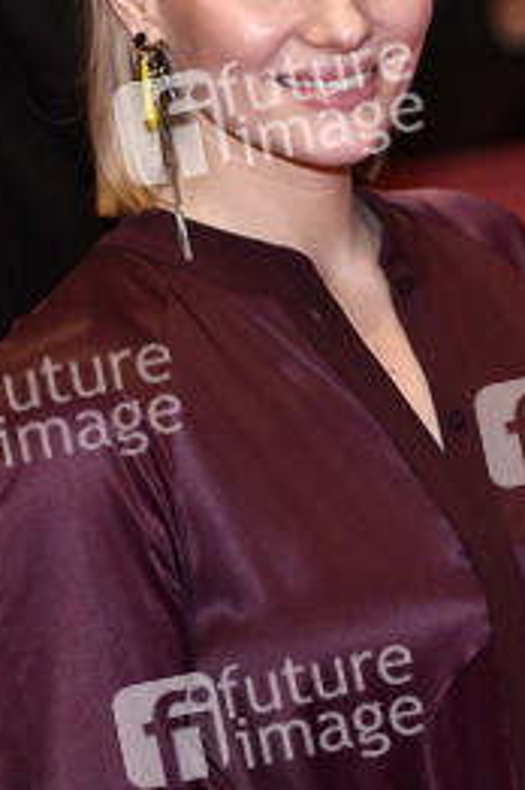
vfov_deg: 8.2
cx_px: 356
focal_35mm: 252
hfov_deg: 5.4
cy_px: 265
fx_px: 5527
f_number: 3.2
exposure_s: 1/320
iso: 400
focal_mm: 110
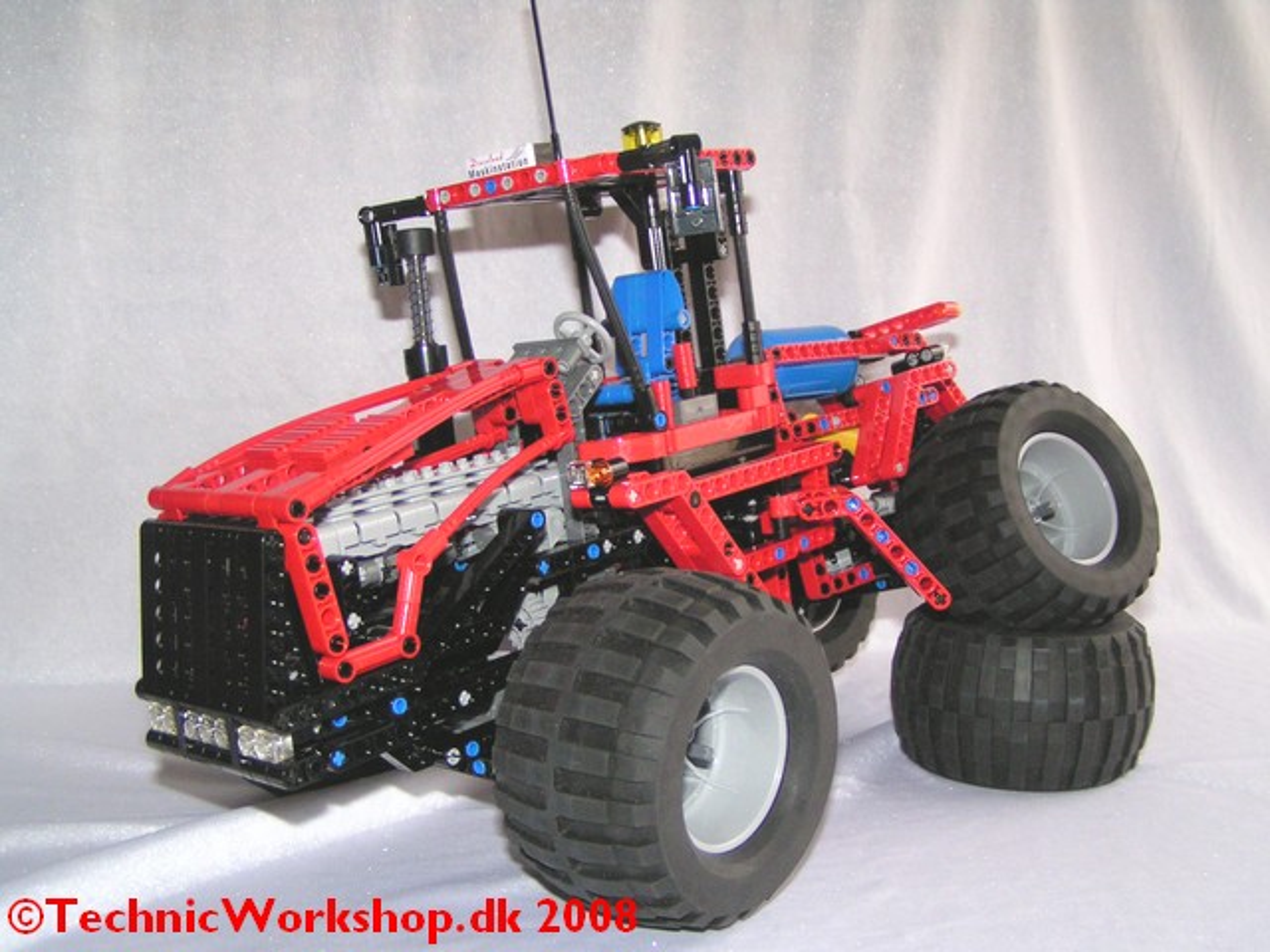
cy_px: 476
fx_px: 1394
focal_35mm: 38
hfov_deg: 49.0
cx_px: 635
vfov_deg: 37.7
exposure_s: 1/40
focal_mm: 5.8
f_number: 2.8
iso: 200
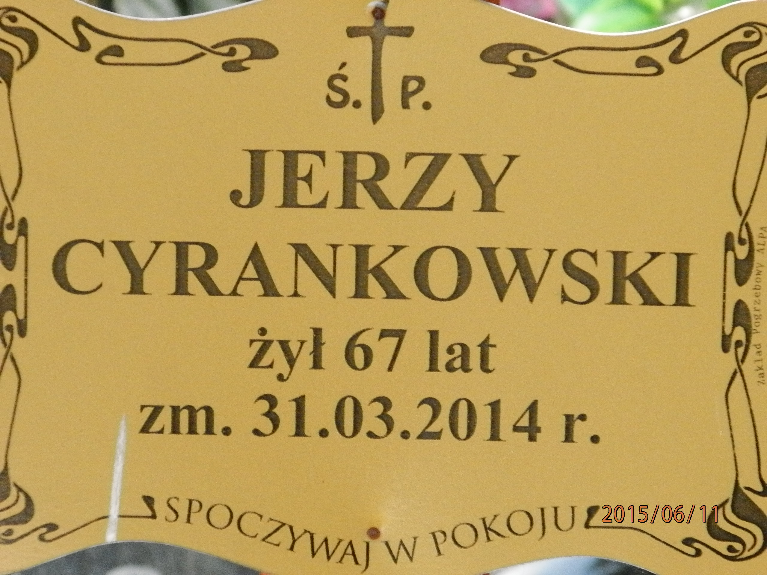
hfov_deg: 5.9
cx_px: 384
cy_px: 288
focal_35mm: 335
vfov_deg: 4.4
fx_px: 7423
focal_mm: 59.8
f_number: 5.6
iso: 1000
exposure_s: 1/400
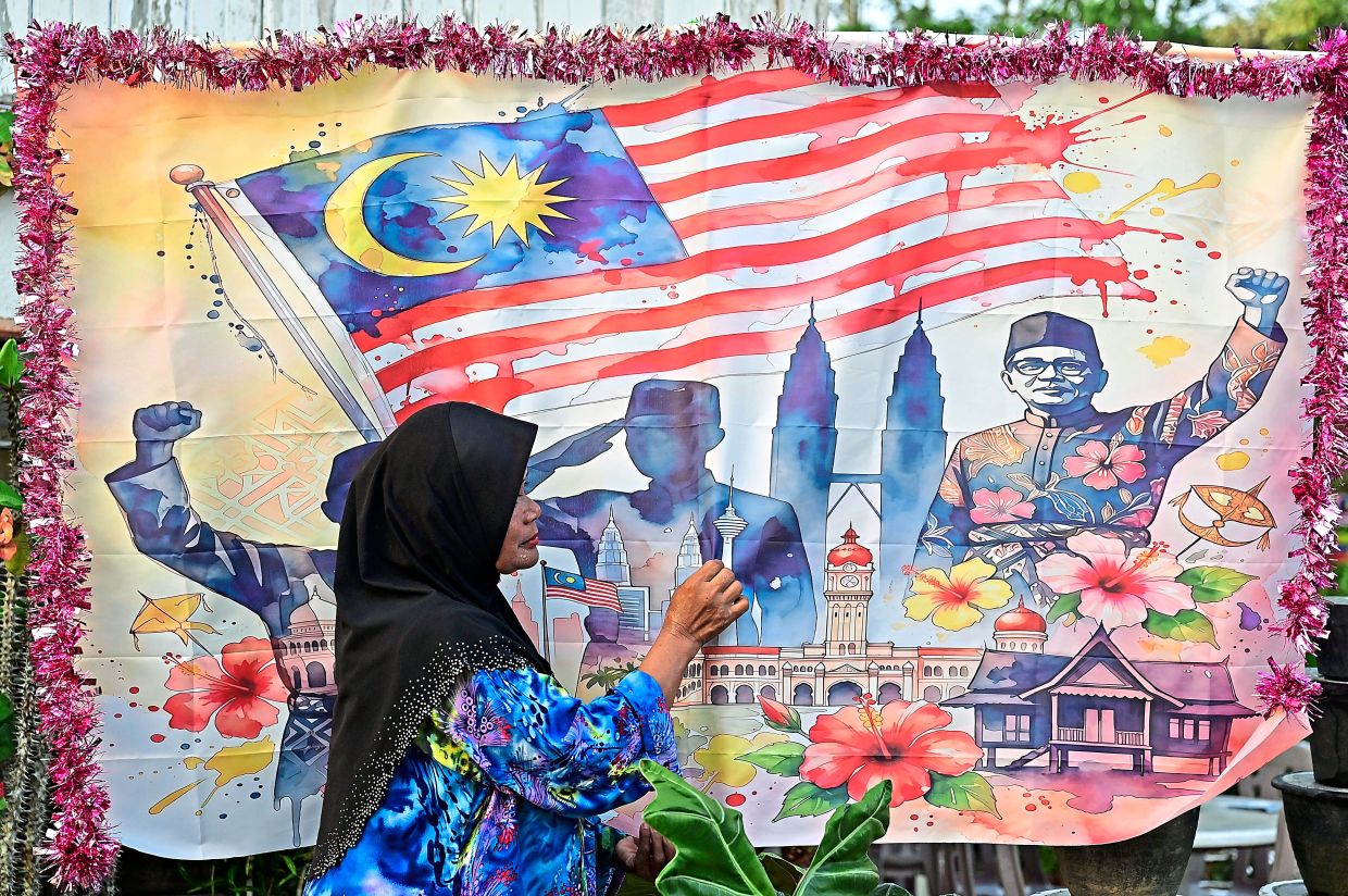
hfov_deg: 35.1
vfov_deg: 23.7
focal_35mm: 57
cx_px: 674
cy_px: 448
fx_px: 2132
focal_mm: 57
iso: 1000
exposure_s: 1/500
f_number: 4
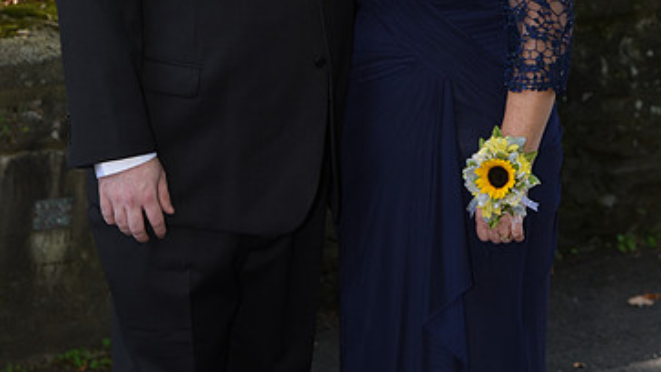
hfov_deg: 14.9
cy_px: 13
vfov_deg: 8.4
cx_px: 323
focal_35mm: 144
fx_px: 2523
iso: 640
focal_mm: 86
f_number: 5.6
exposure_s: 1/200
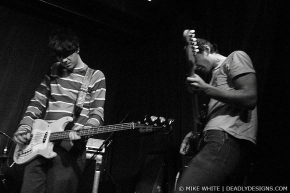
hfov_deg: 62.0
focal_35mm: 30
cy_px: 96
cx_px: 145
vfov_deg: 43.6
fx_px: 242
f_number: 2.8
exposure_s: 1/15
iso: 1600
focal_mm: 20
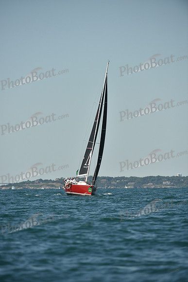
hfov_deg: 4.2
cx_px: 94
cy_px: 141
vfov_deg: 6.2
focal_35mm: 330
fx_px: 2583
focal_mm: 330
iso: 250
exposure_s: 1/2500
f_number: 5
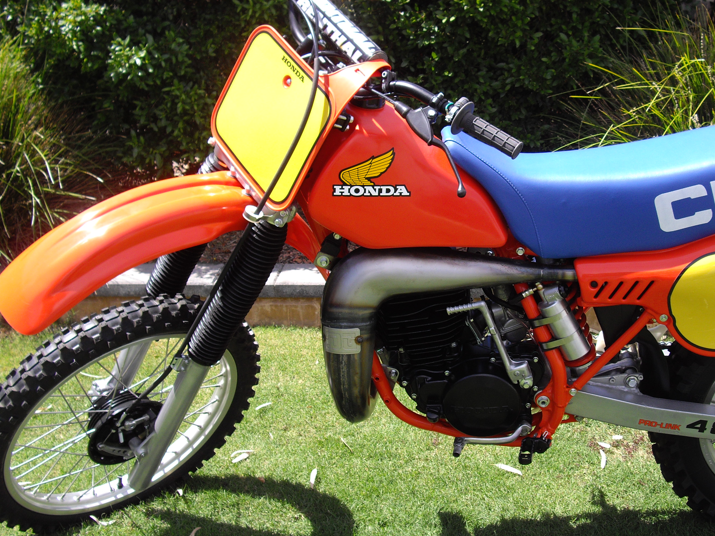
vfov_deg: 25.7
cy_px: 259
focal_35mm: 57
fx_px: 1177
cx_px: 460
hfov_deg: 33.6
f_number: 2.8
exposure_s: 1/400
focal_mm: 7.9
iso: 64
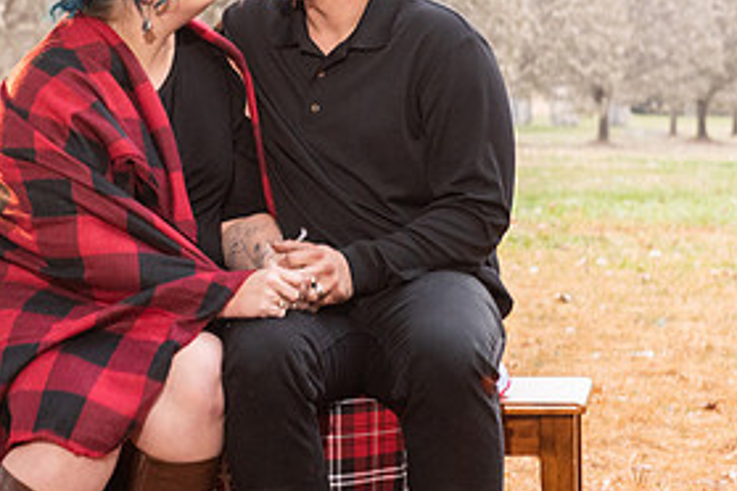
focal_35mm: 149
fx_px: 3050
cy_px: 184
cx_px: 153
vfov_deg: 9.2
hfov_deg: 13.7
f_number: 5
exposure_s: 1/200
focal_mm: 66
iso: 1000
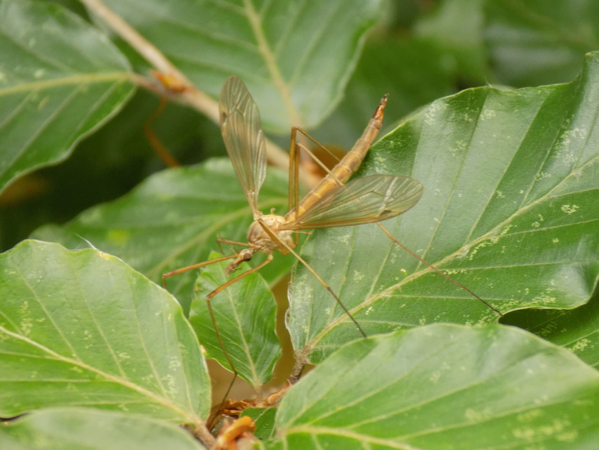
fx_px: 3288
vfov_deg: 7.8
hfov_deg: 10.4
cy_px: 225
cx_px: 300
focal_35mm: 190
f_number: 5.4
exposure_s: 1/30
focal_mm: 33.7
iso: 280
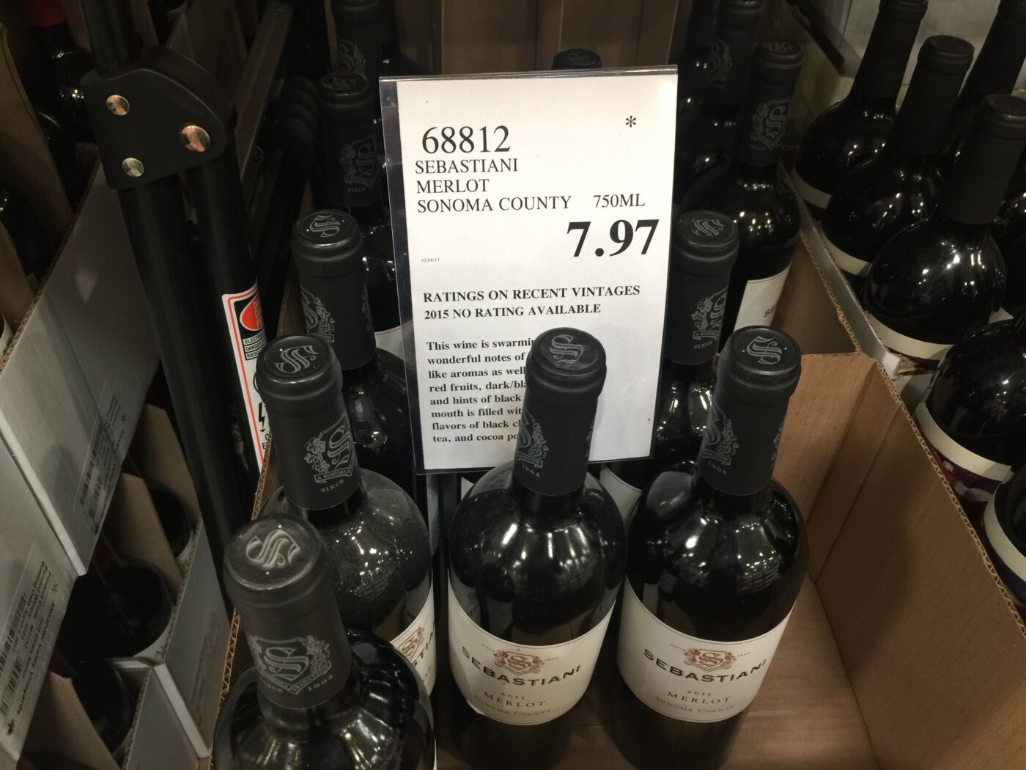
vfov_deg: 48.2
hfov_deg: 61.7
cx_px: 513
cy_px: 385
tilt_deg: -43.6
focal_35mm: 29
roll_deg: -2.7
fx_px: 860
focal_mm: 4.15
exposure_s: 1/15
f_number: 2.2
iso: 40
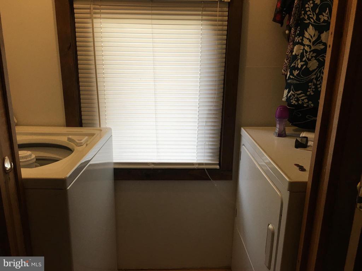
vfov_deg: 48.2
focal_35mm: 29
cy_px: 136
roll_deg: -1.0
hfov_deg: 61.7
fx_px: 303
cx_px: 181
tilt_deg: -15.0
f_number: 2.2
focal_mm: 4.15
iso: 25
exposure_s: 1/30
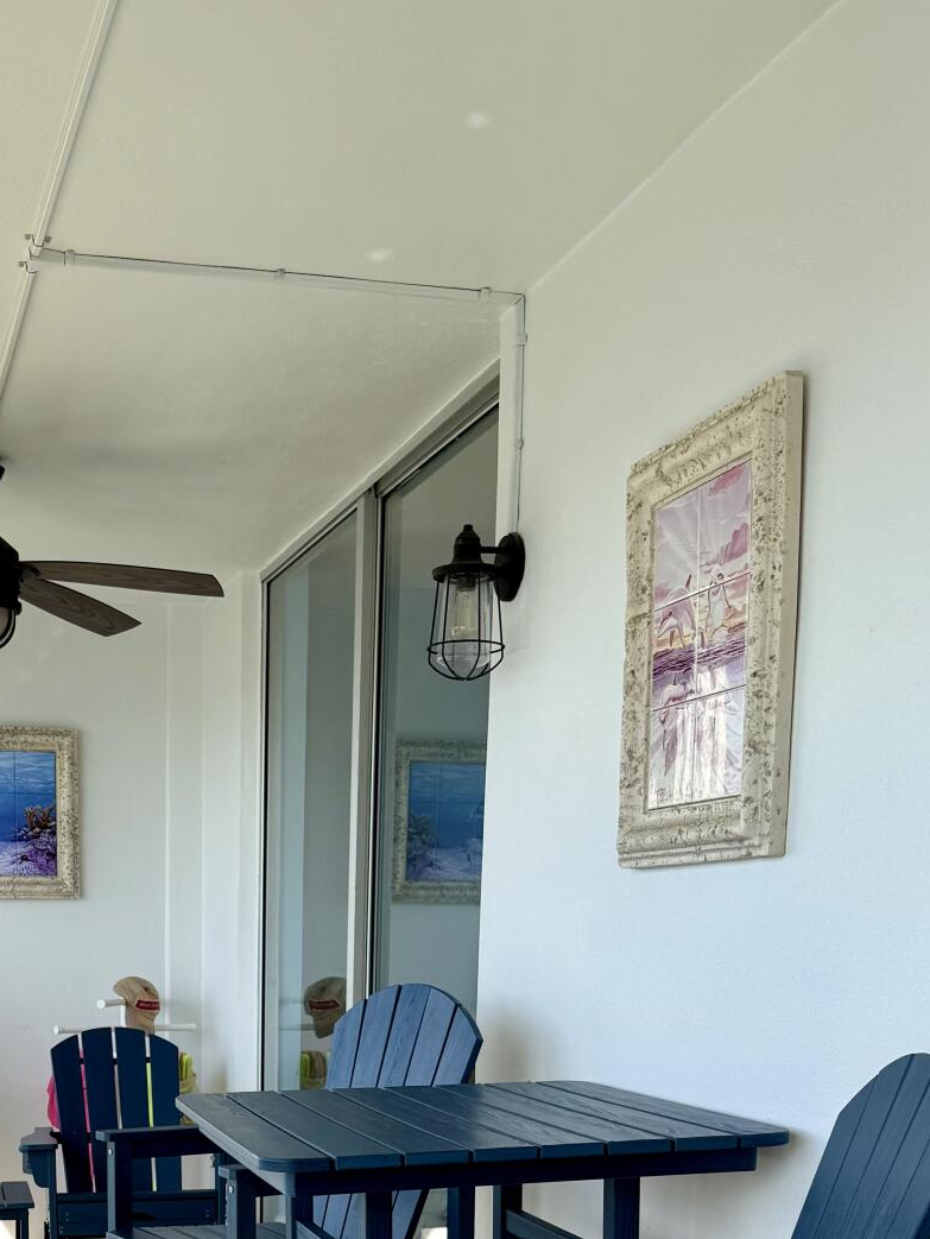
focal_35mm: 46
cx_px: 229
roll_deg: -0.6
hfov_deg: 31.0
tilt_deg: -8.1
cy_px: 1187
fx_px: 1647
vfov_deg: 37.6
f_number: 1.78
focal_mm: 6.76
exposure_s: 1/1230
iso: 80
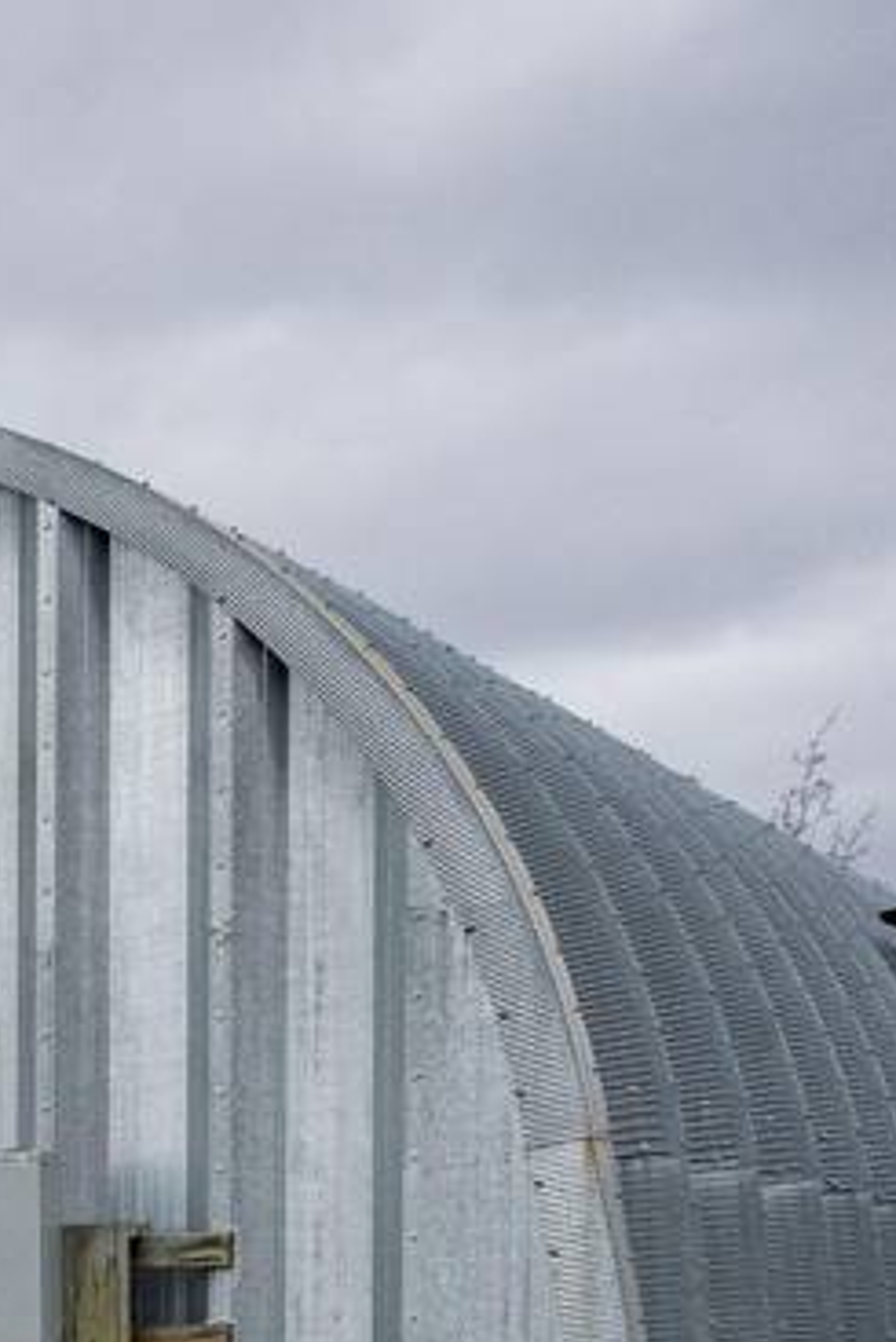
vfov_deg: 25.5
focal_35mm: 74
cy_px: 1452
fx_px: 2760
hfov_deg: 12.5
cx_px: -1485
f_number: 6.3
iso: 640
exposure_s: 1/2500
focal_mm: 17
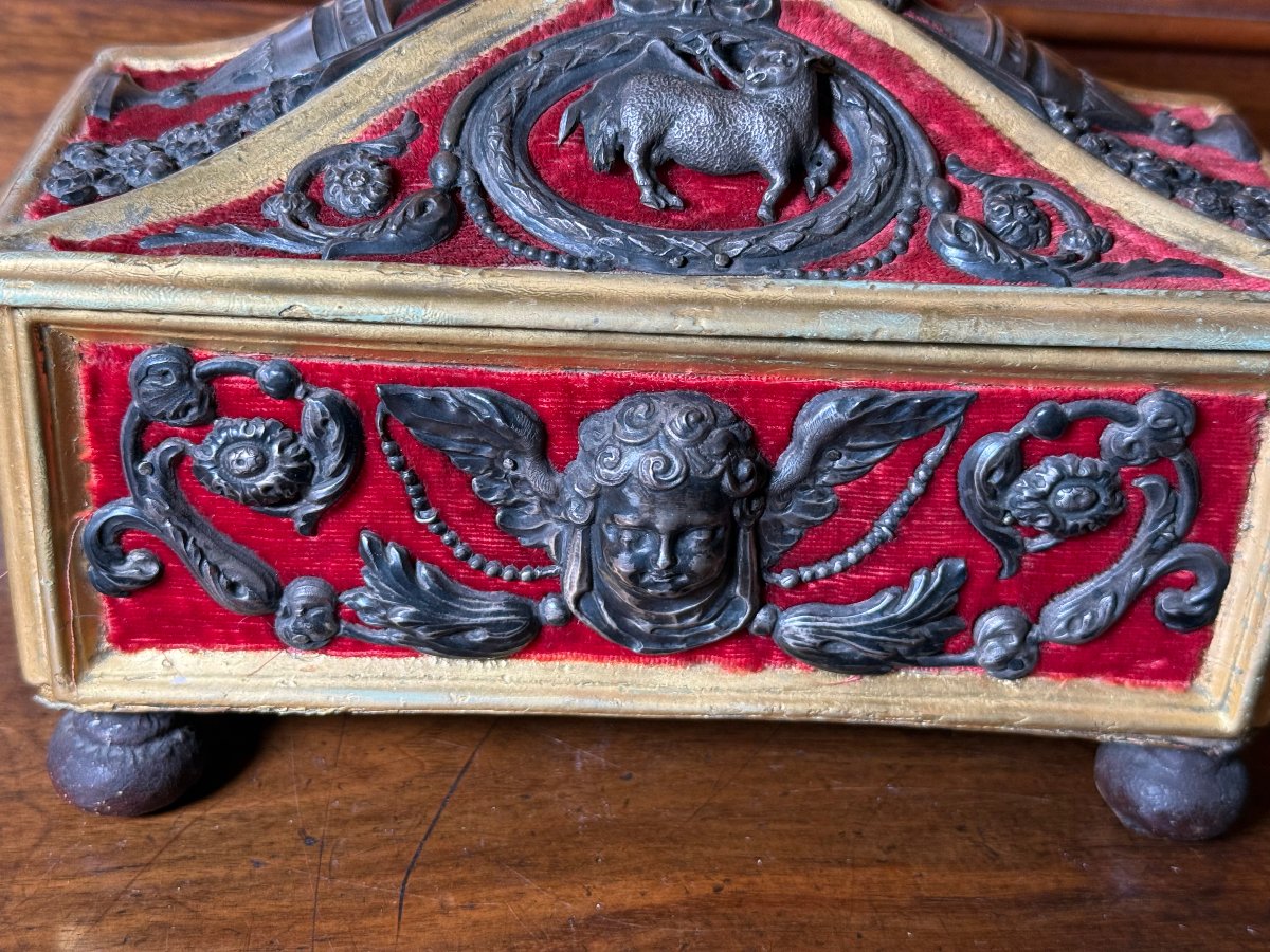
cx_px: 635
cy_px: 476
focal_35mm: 48
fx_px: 1761
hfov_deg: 39.7
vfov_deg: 30.3
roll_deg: -4.3
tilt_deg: -30.6
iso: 100
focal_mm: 6.76
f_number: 1.78
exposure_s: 1/67
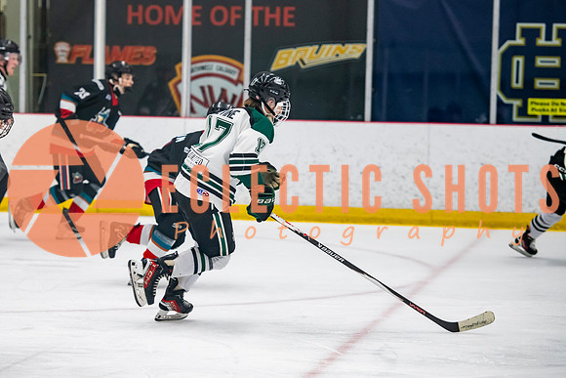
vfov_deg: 8.3
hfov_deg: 12.4
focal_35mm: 166
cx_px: 191
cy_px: 189
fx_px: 2604
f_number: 3.2
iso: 2000
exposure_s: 1/640
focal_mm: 125
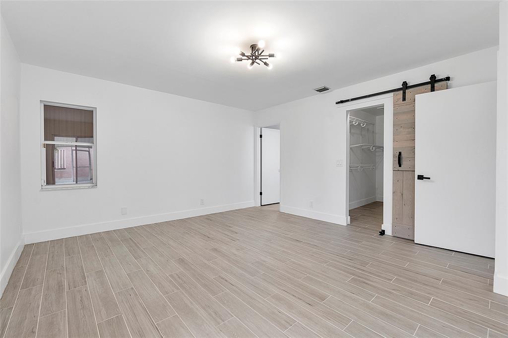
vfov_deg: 77.3
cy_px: 169
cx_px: 254
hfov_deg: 100.4
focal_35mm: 15
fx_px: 212
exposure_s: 1/13
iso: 250
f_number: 9
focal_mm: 10
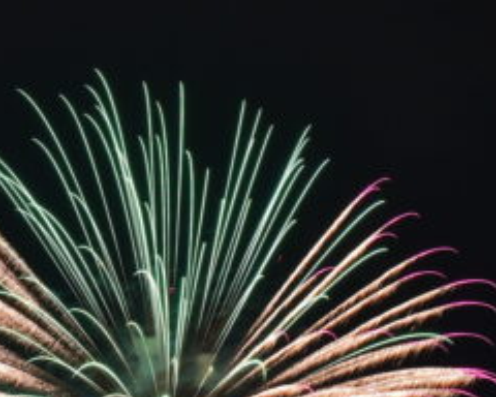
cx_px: 219
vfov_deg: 15.8
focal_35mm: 94
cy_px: 466
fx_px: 1380
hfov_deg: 20.4
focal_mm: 20
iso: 100
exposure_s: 6
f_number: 11
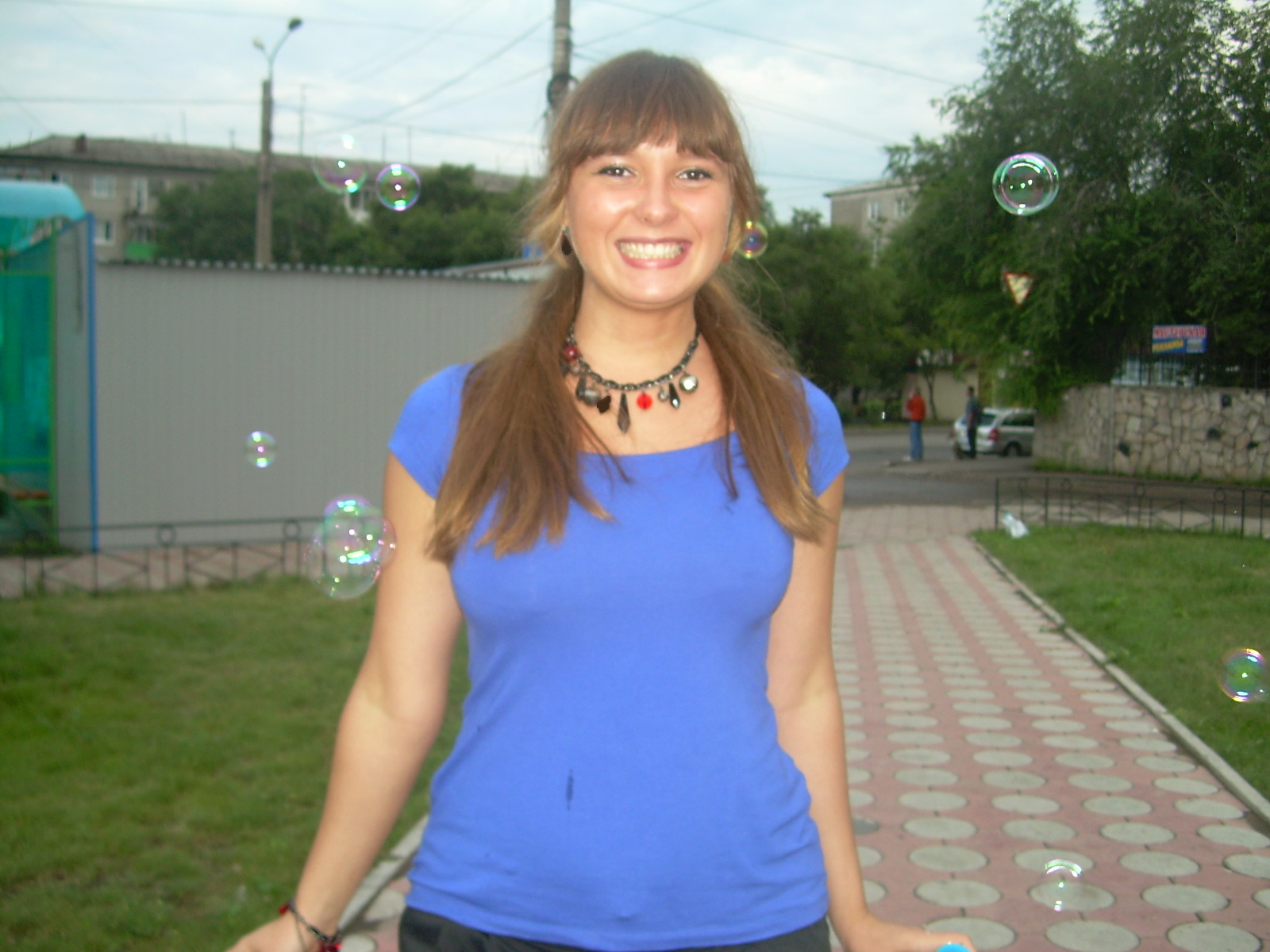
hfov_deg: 49.0
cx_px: 635
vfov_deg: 37.7
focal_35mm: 38
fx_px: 1394
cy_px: 476
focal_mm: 6.3
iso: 65
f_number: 2.8
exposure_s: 1/60
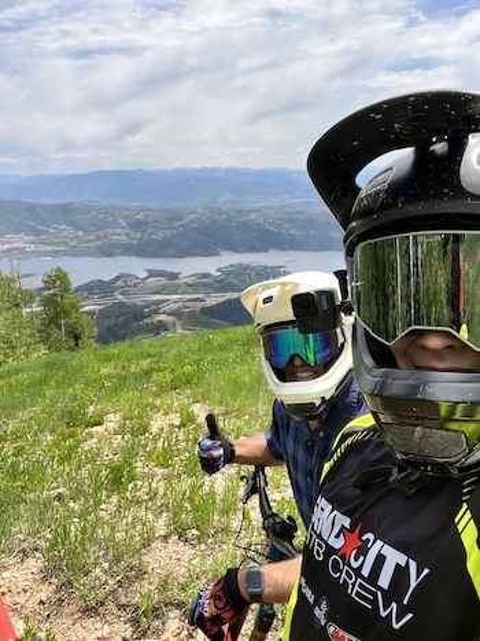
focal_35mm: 30
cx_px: 240
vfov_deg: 60.0
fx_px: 555
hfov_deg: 46.8
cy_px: 320
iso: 32
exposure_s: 1/693
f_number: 2.2
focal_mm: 2.71
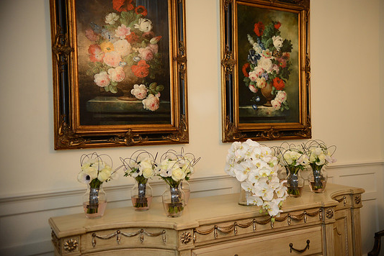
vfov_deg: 36.0
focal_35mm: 37
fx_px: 395
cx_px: 207
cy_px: 123
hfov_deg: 51.8
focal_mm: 34
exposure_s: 1/60
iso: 1600
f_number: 2.8
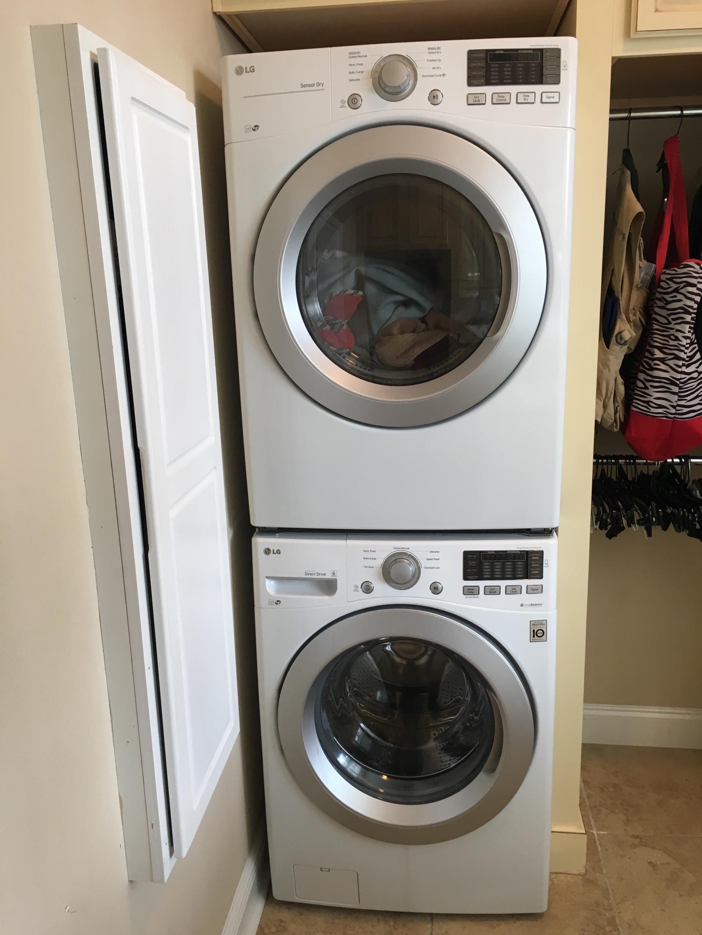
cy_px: 468
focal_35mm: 29
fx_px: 784
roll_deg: +1.0
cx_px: 351
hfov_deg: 48.2
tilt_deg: -13.3
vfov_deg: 61.7
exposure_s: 1/30
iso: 50
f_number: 2.2
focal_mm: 4.15
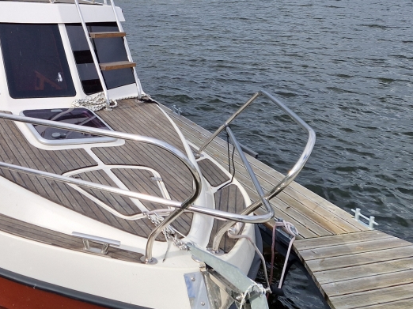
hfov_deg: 37.8
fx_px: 560
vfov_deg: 30.4
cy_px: 82
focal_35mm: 47
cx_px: 43
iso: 50
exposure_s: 1/998
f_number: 1.8
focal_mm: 5.4
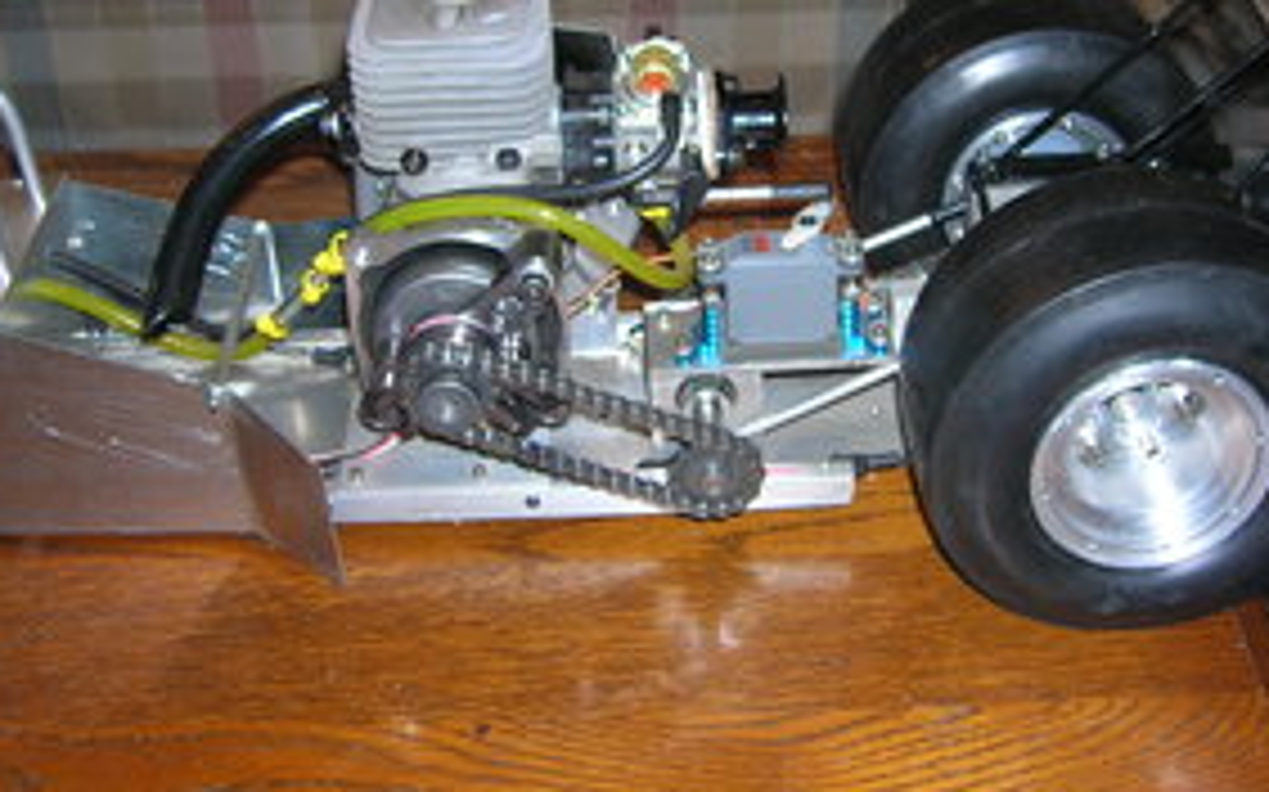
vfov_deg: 25.1
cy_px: 241
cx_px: 742
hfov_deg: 39.5
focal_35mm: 51
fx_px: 1763
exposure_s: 1/60.1
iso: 50
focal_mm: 5.7
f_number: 2.9
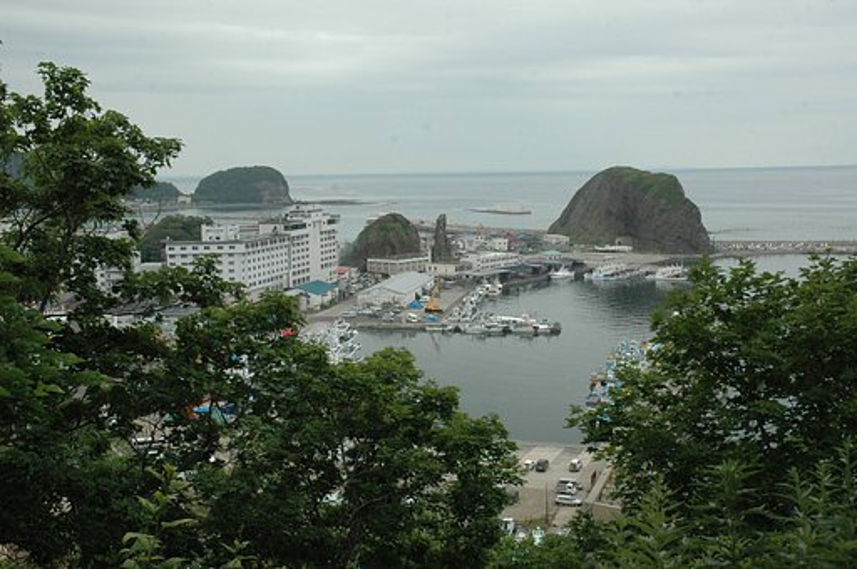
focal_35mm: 44
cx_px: 428
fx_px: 1034
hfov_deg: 45.0
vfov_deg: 30.8
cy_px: 284
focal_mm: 29
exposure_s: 1/400
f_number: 10
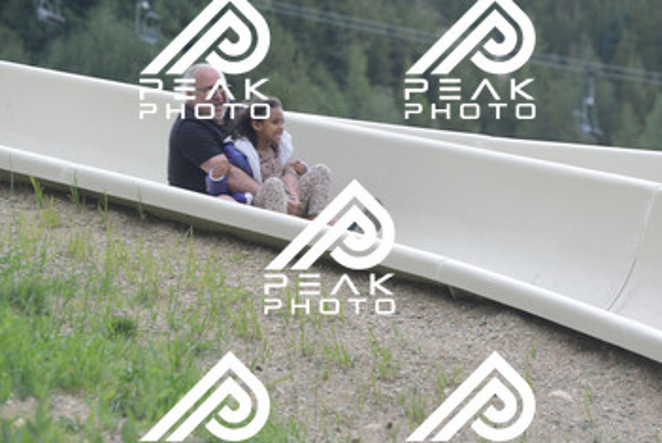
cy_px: 235
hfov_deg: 9.3
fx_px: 4087
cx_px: 338
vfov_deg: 6.2
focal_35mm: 222
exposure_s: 1/640
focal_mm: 195
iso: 1000
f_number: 6.3
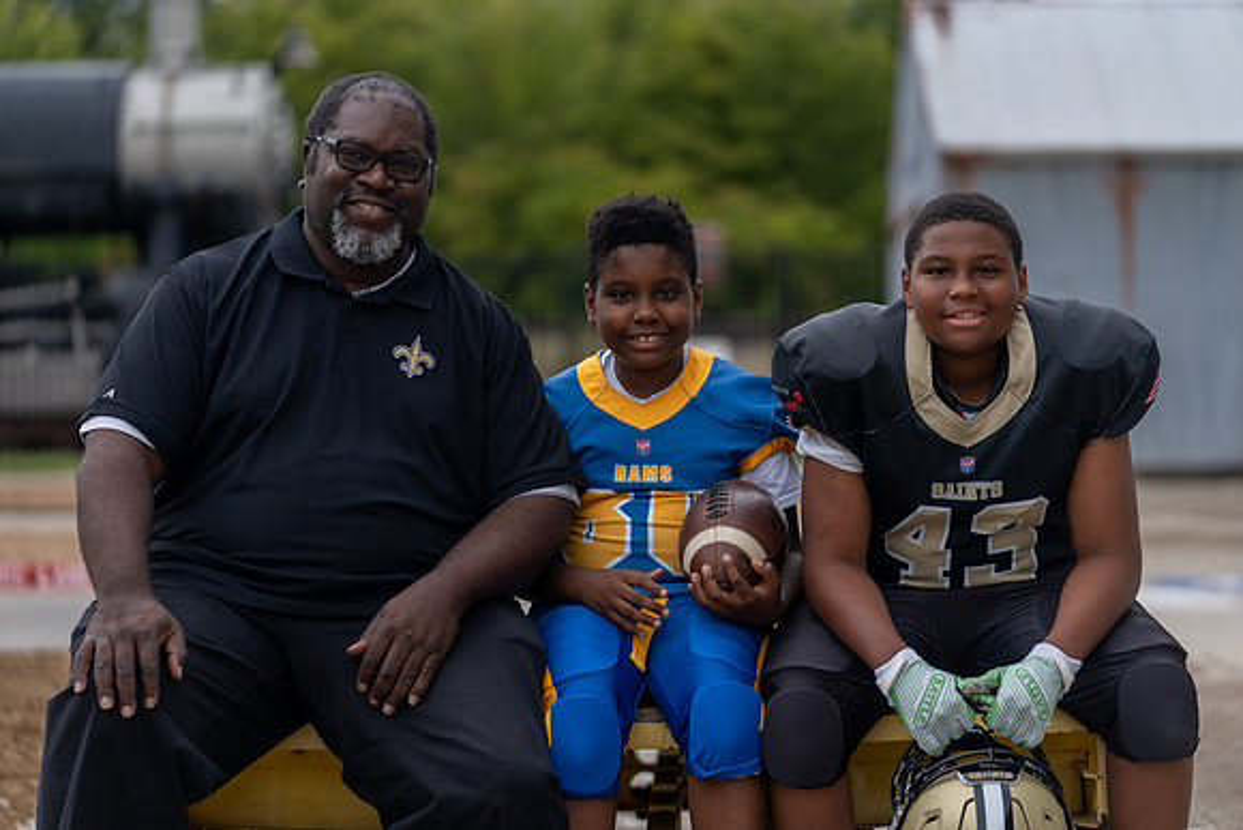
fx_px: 4075
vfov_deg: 11.6
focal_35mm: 118
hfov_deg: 17.3
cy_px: 415
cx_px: 622
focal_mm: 118
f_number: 2.8
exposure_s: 1/320
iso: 160
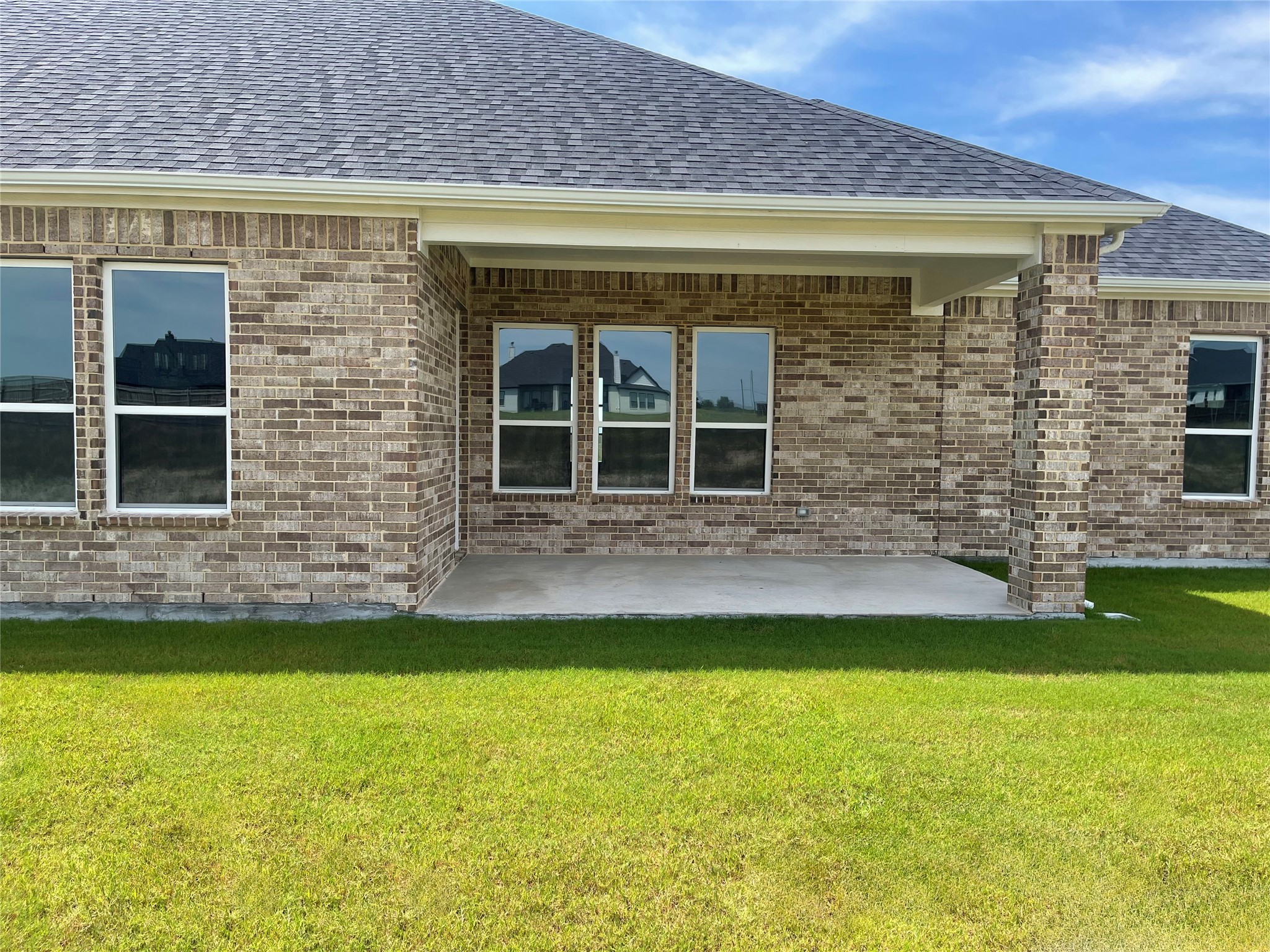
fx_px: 917
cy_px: 476
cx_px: 635
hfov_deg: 69.4
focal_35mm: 25
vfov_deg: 54.9
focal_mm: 5.1
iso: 32
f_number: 1.6
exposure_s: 1/1821
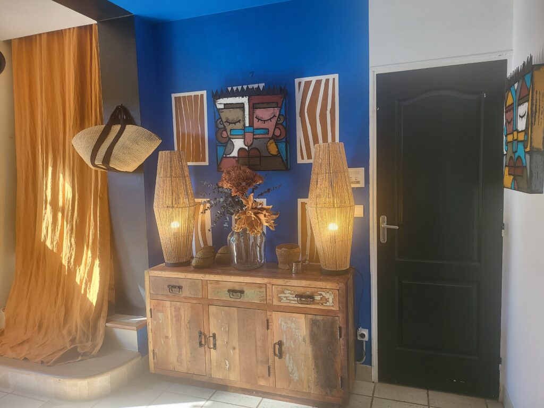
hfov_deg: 71.6
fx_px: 377
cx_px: 272
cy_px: 204
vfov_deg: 56.8
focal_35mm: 24
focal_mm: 5
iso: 64
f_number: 1.8
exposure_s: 1/100
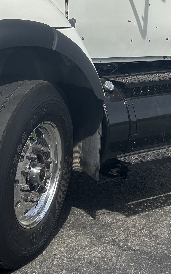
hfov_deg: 14.7
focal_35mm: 88
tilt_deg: -4.9
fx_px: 656
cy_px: 31
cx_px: 143
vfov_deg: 23.0
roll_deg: -0.7
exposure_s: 1/4854
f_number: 1.6
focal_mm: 5.96
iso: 50
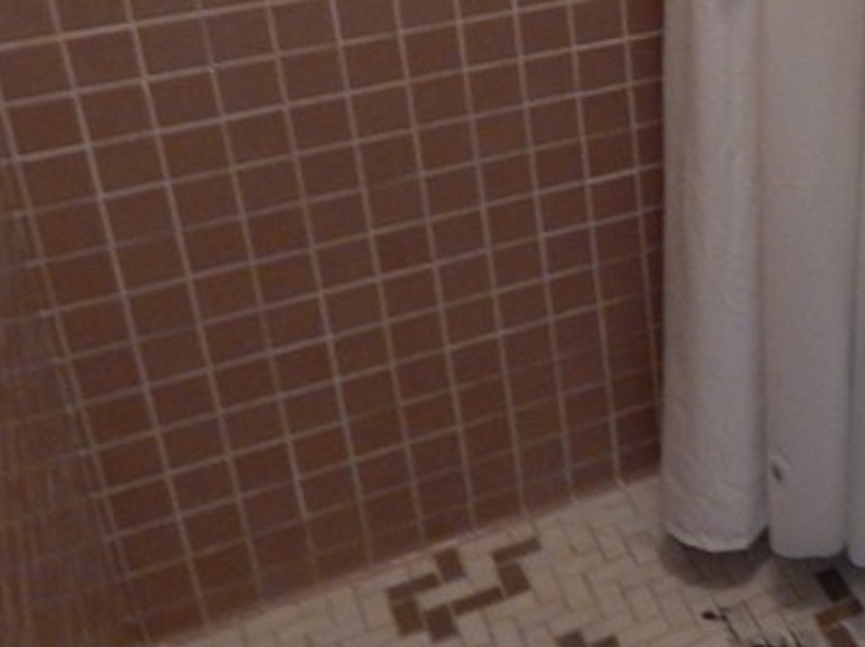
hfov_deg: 26.0
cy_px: 19
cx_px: 1138
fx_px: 1573
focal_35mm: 63
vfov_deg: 22.5
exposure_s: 1/25
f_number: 3
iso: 400
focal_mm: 4
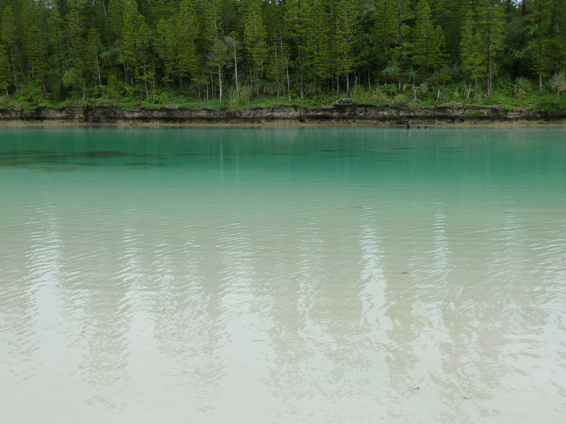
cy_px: 212
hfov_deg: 39.7
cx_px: 283
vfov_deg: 30.3
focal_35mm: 48
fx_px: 785
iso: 125
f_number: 4
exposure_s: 1/100
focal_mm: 7.9
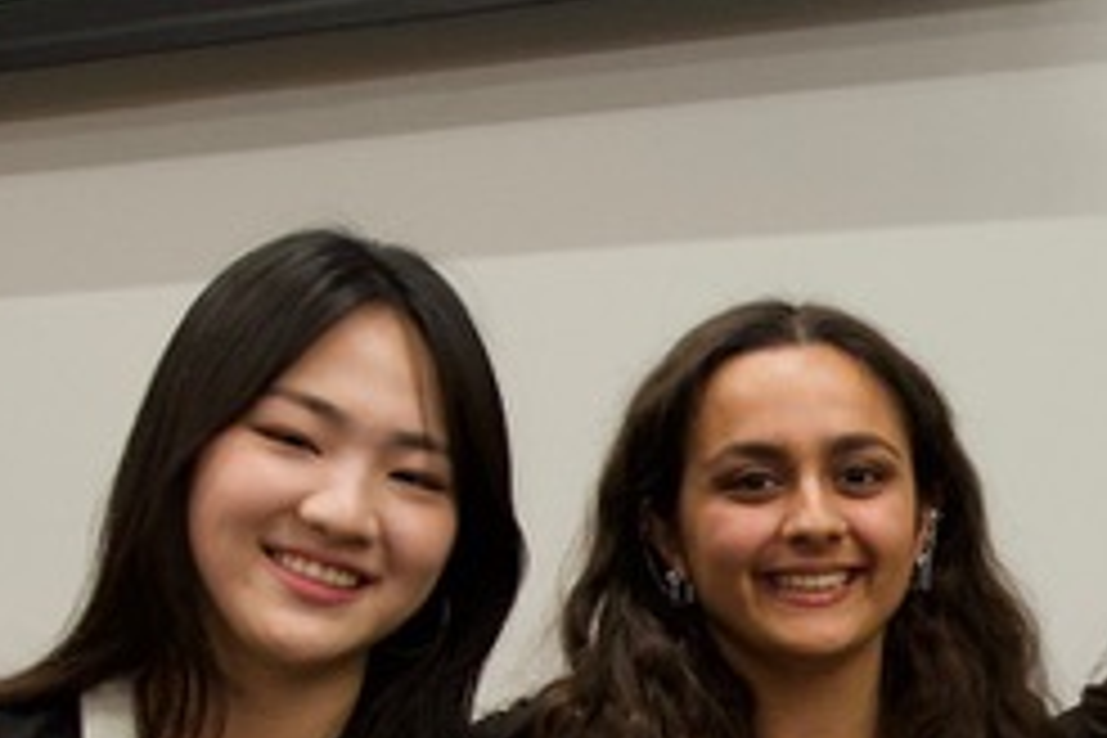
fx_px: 3259
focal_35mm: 106
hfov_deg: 18.7
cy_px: 1012
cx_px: 1161
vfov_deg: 12.4
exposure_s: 1/160
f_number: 4
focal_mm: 24
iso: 4000
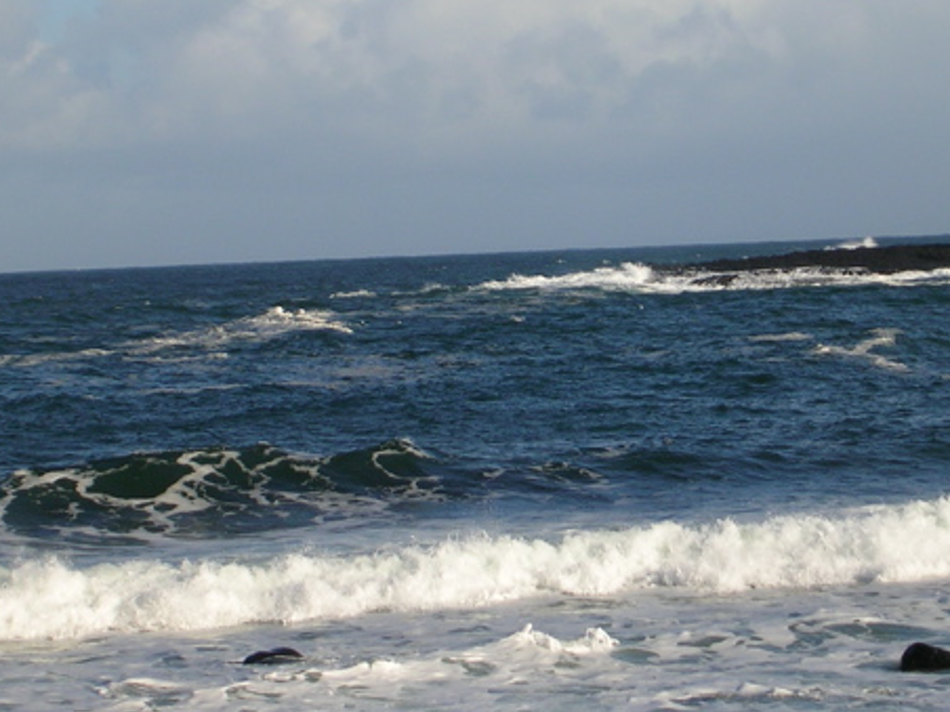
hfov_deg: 12.1
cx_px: 612
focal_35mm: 163
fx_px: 4473
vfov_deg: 9.1
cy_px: 246
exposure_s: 1/478
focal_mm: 17.4
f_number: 4.9
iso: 50
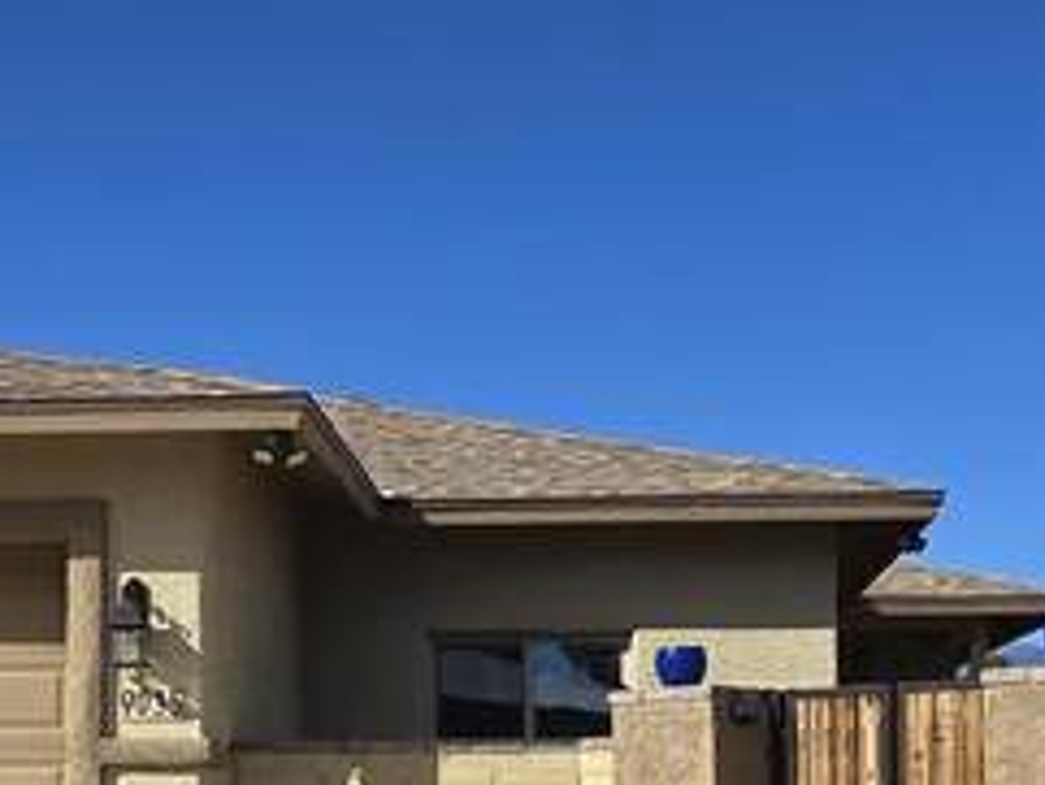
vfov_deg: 20.8
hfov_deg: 28.0
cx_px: 377
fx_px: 2084
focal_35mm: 69
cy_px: 729
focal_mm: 2.2
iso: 50
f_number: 2.2
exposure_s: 1/4666
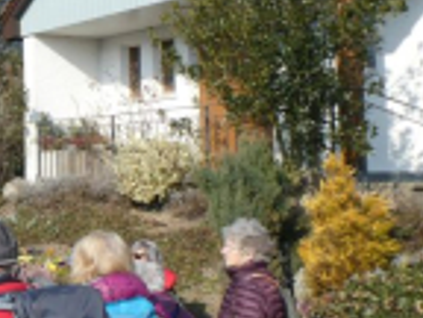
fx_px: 868
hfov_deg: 22.7
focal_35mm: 71
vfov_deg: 20.7
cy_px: 115
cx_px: -198
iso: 80
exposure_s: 1/640
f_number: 3.3
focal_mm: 4.3
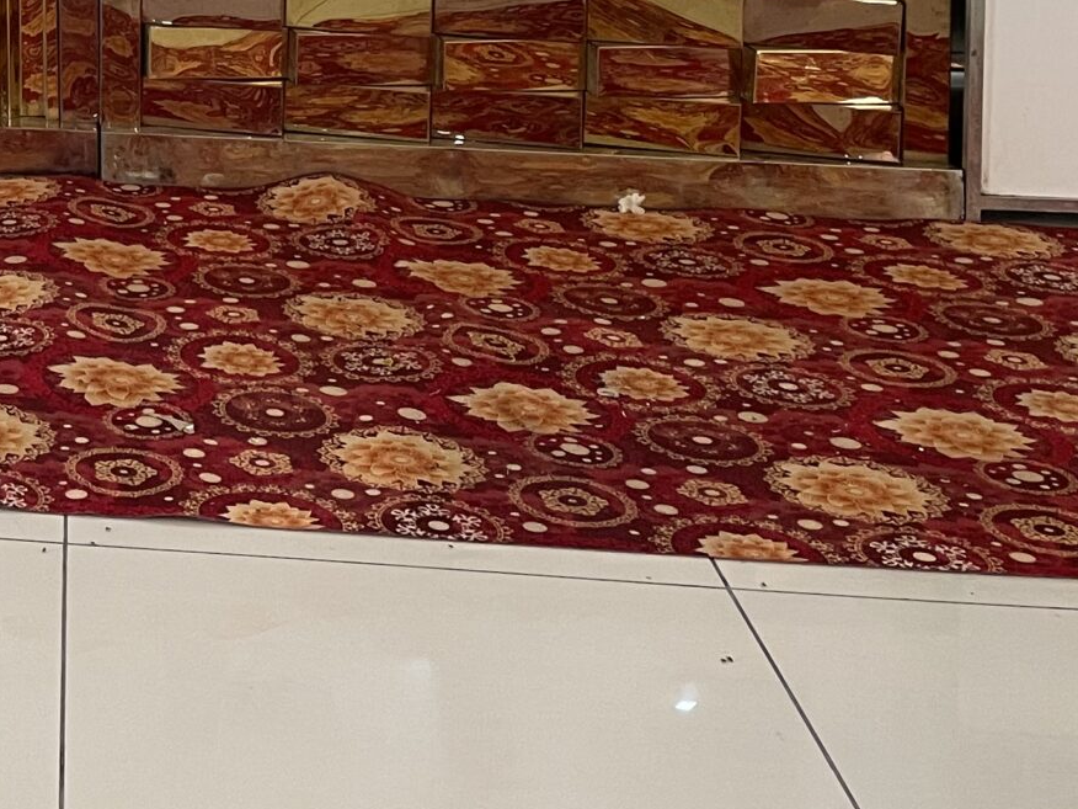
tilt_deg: -2.6
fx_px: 2367
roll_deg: +0.7
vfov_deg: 17.6
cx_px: -299
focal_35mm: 76
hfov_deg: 23.0
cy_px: -364
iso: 80
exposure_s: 1/52
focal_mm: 4.2
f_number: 1.6
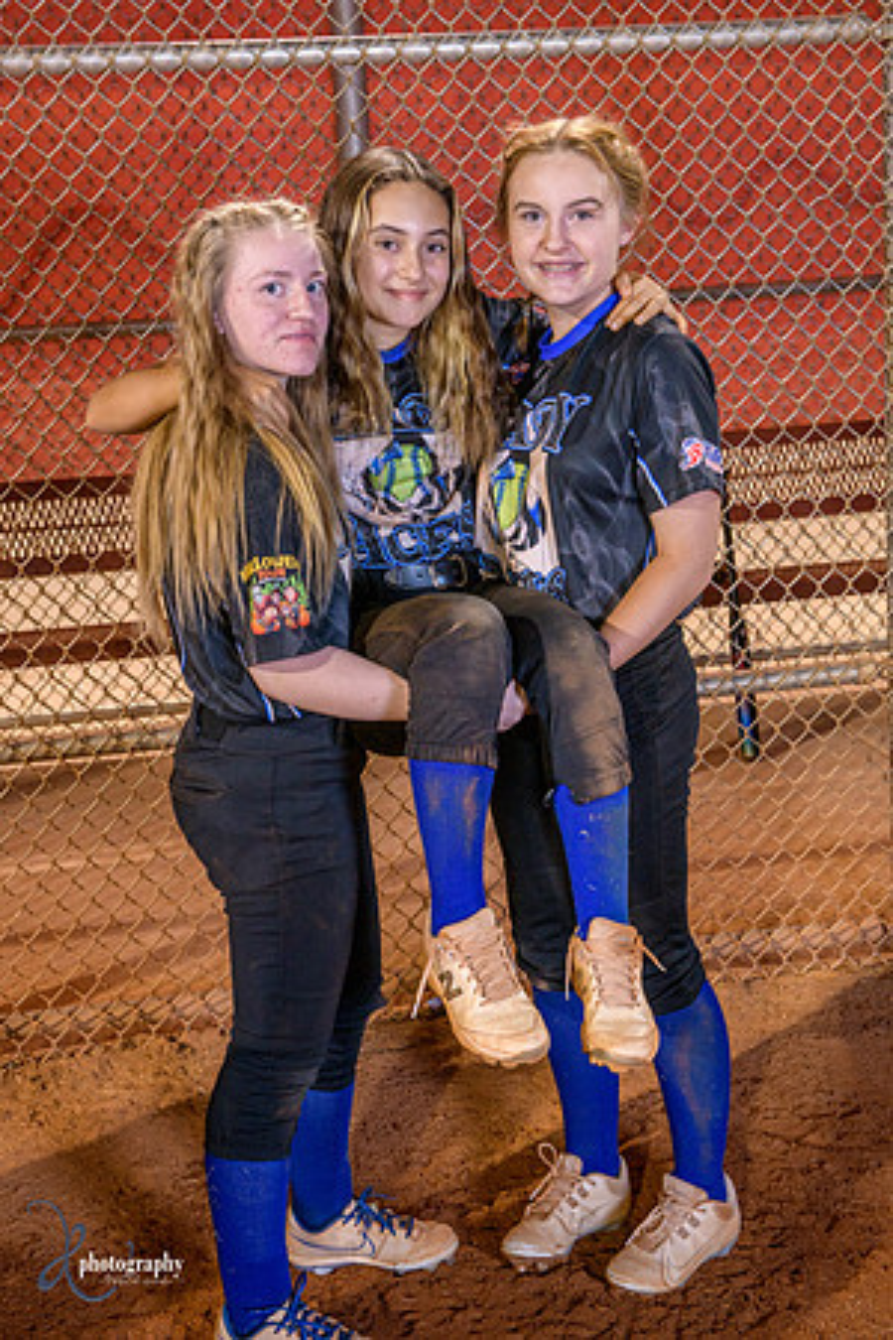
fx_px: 2084
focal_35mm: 56
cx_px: 446
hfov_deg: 24.2
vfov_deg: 35.6
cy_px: 670
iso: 2000
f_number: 5
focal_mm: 56
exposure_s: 1/80
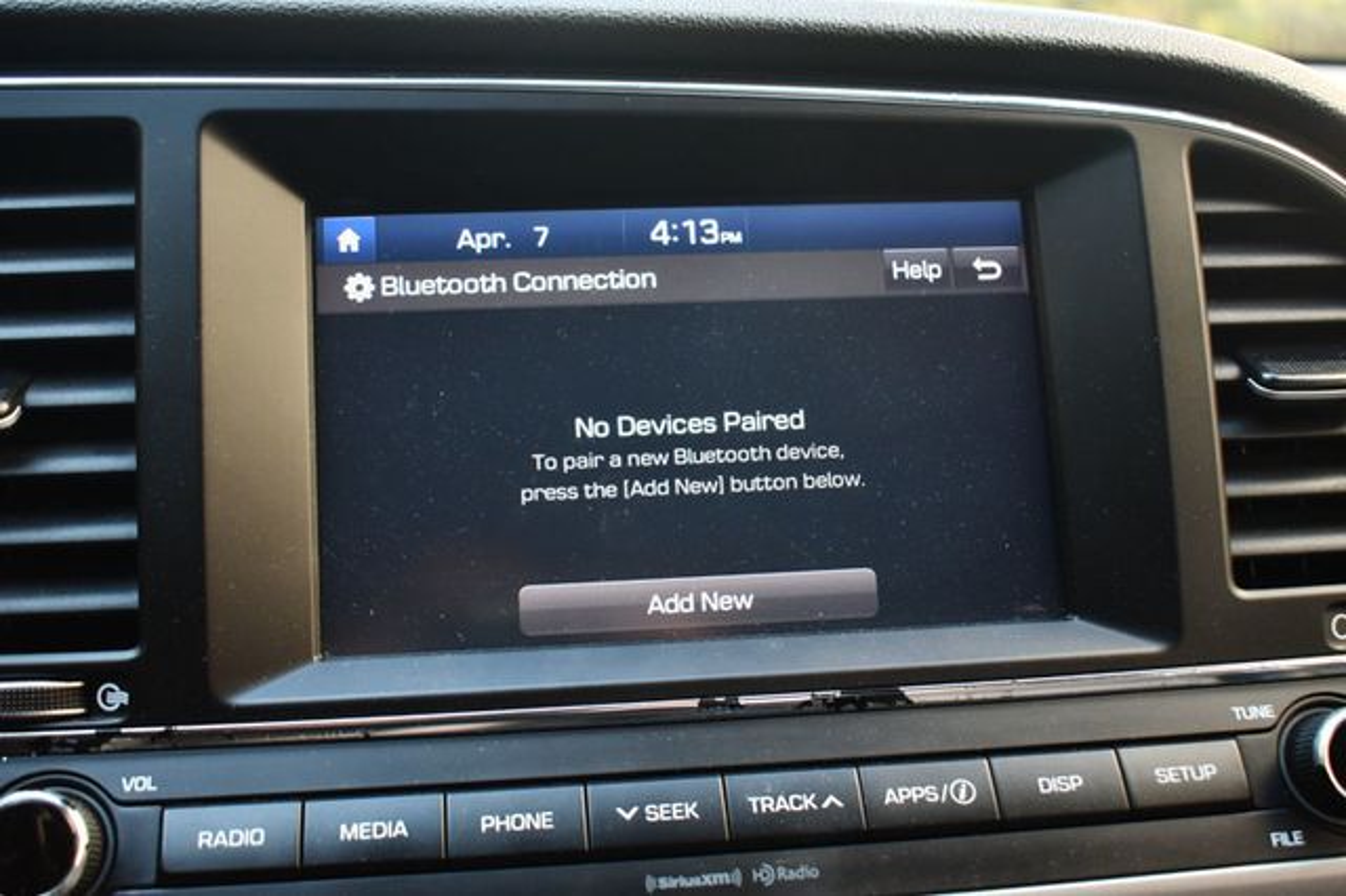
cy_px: 448
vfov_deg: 33.4
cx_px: 673
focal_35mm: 40
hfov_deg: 48.5
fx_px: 1495
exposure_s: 1/125
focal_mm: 27
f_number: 4
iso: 1100
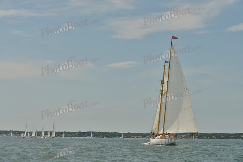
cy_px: 81
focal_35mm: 70
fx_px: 473
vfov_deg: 19.5
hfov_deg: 28.8
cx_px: 122
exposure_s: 1/800
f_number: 9
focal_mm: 70
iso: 400
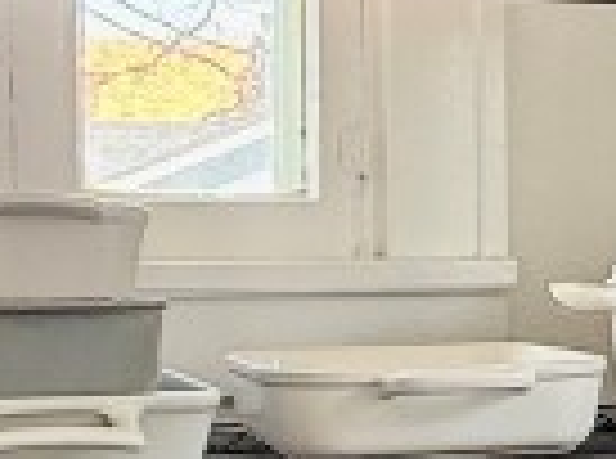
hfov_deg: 18.1
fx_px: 1864
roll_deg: +0.0
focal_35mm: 105
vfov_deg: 14.0
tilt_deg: -1.2
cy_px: 288
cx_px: 665
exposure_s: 1/99
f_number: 2.2
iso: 160
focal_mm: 2.22
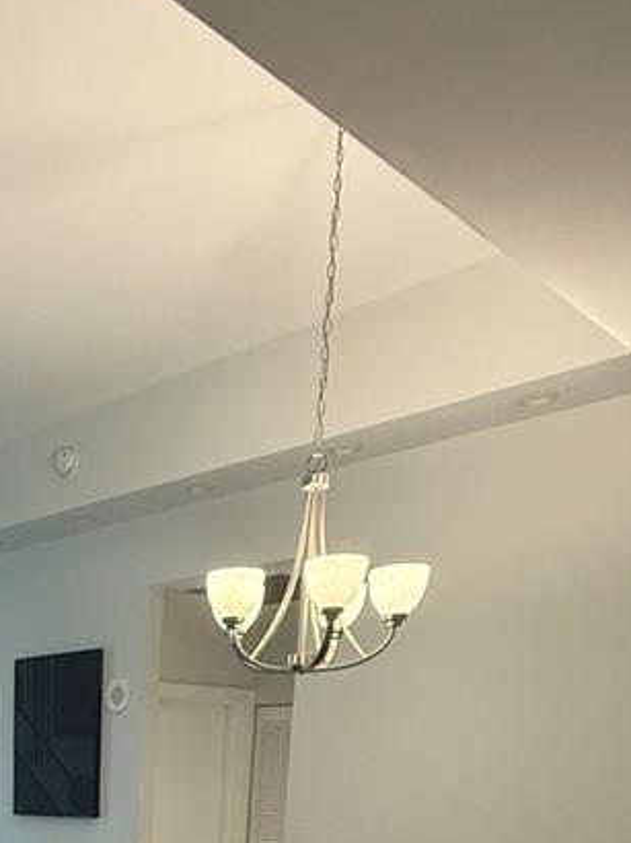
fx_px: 998
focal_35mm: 41
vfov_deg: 35.7
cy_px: 1014
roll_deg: +0.2
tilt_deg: -12.5
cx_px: -64
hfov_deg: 31.2
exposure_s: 1/120
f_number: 2.2
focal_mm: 2.22
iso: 320
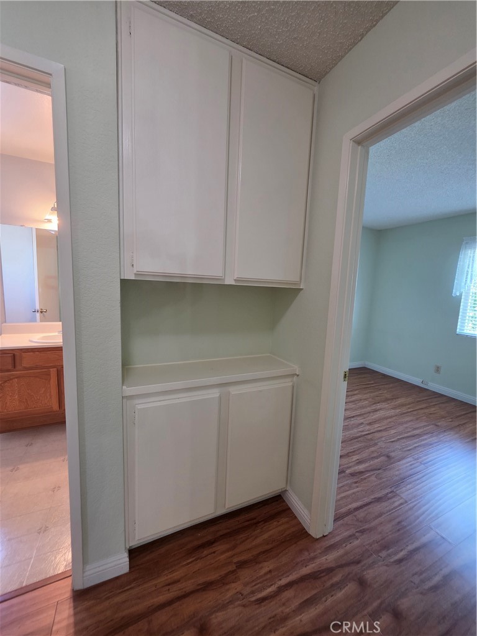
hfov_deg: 89.9
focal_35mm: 13
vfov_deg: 106.2
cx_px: 238
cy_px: 318
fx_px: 239
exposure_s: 1/60
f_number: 1.9
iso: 160
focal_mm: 2.2
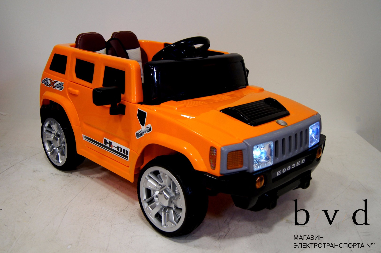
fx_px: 381
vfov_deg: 36.8
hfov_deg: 53.2
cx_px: 190
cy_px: 126
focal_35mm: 36
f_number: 4
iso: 400
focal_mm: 24
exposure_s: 1/40
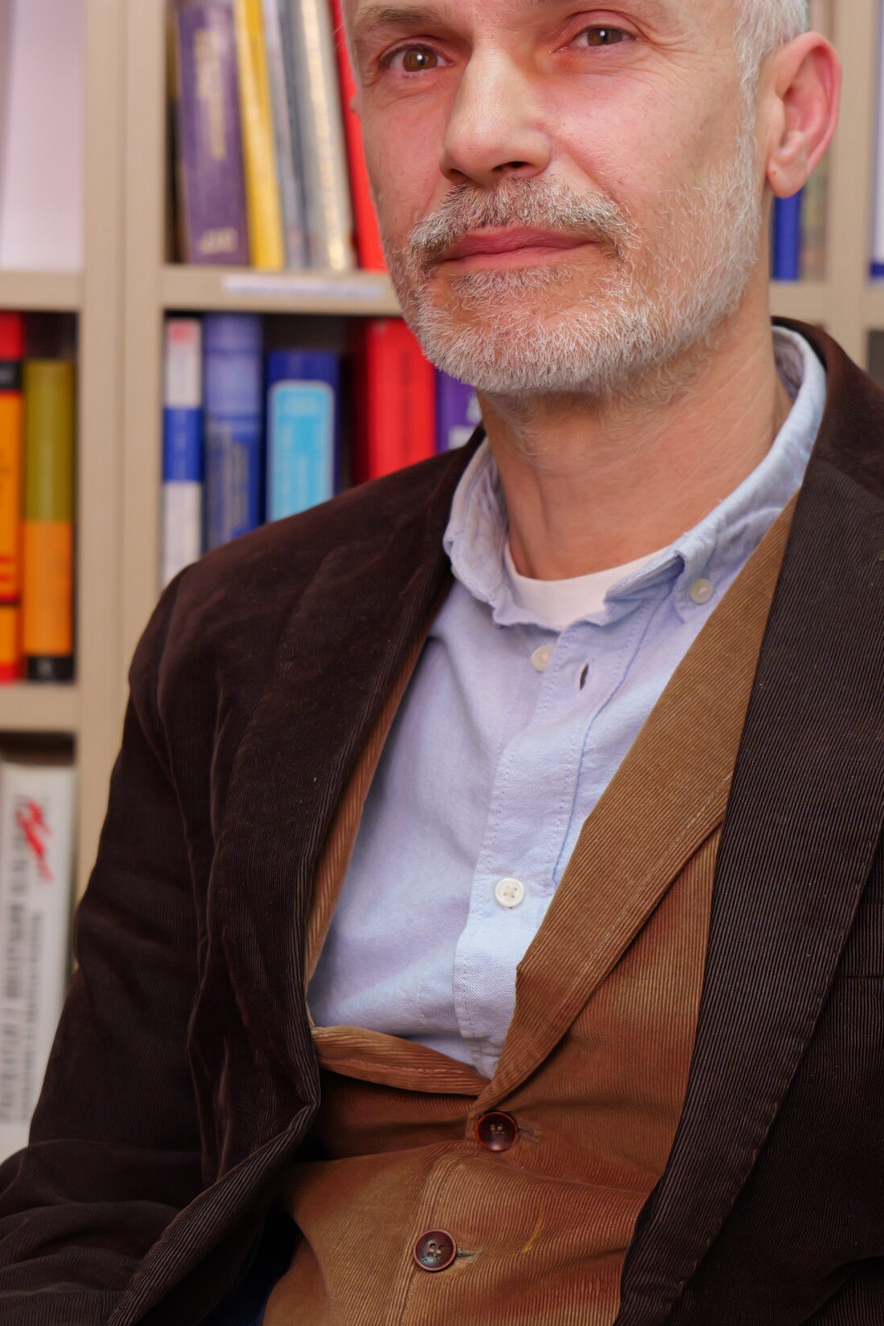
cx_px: 538
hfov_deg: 14.7
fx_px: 3426
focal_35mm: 93
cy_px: 670
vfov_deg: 21.9
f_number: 5.6
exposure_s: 1/100
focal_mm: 60
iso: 1600
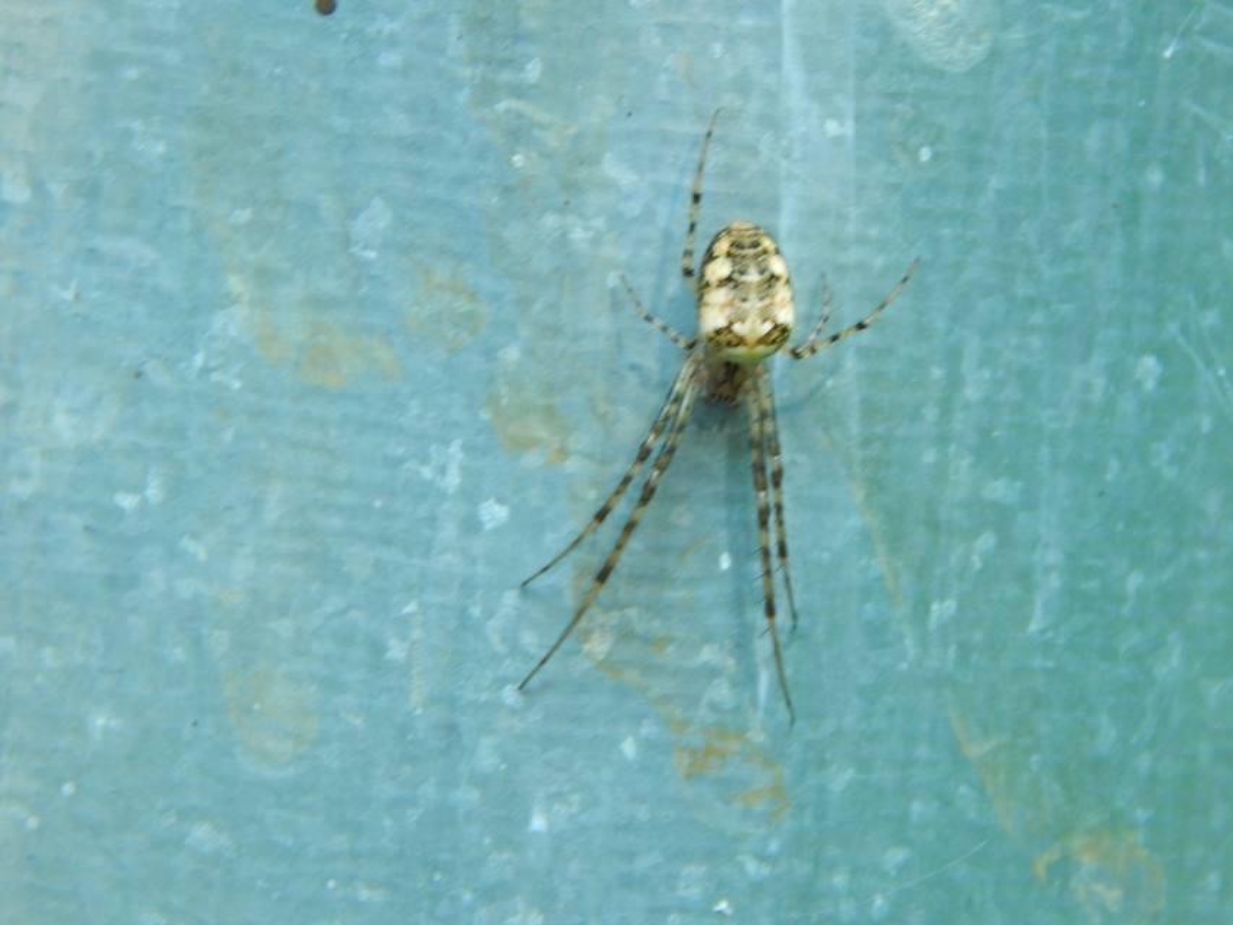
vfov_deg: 7.2
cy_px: 462
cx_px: 616
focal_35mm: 207
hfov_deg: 9.6
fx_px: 7374
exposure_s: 1/30
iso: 220
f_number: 5.4
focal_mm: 37.1
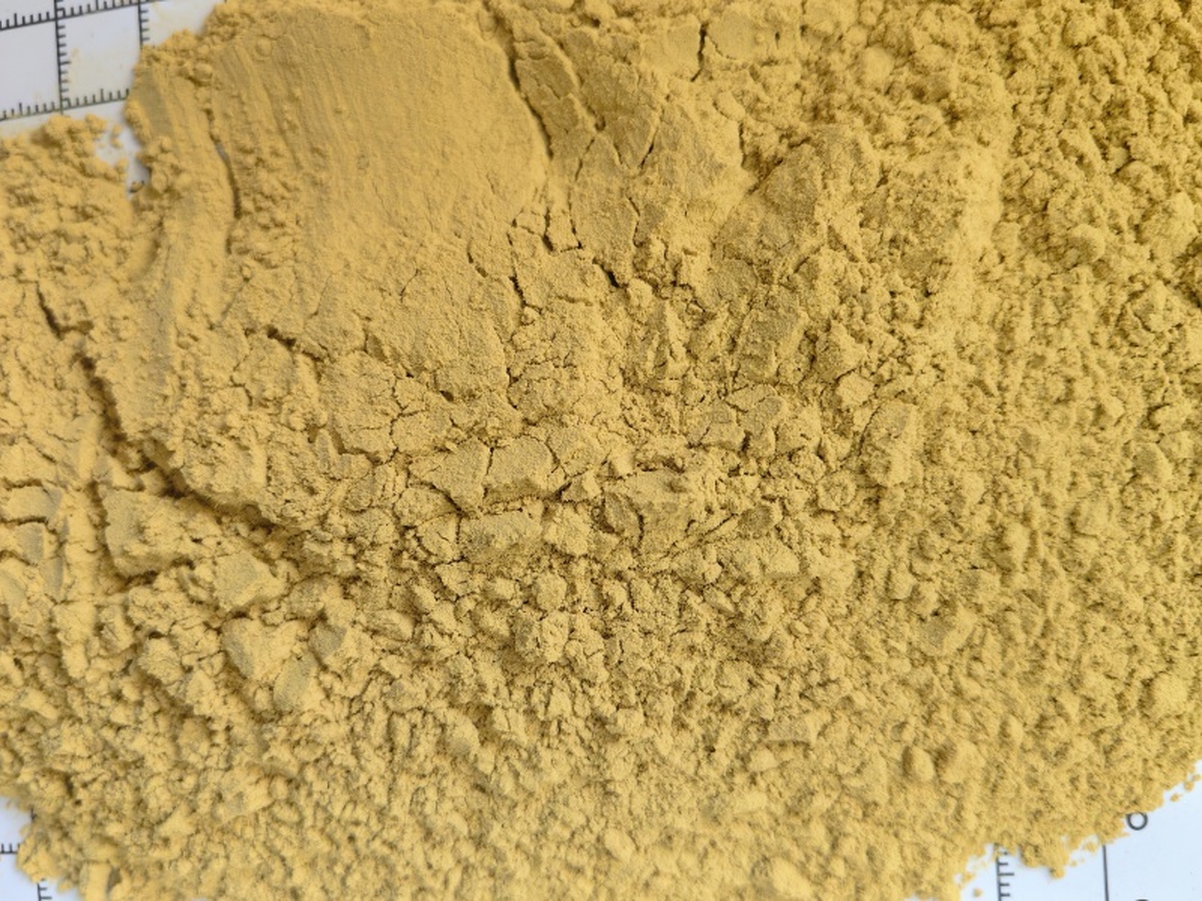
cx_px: 601
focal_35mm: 27
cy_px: 450
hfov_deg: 65.3
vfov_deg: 51.4
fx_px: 938
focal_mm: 5.75
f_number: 2
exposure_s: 1/100
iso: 320
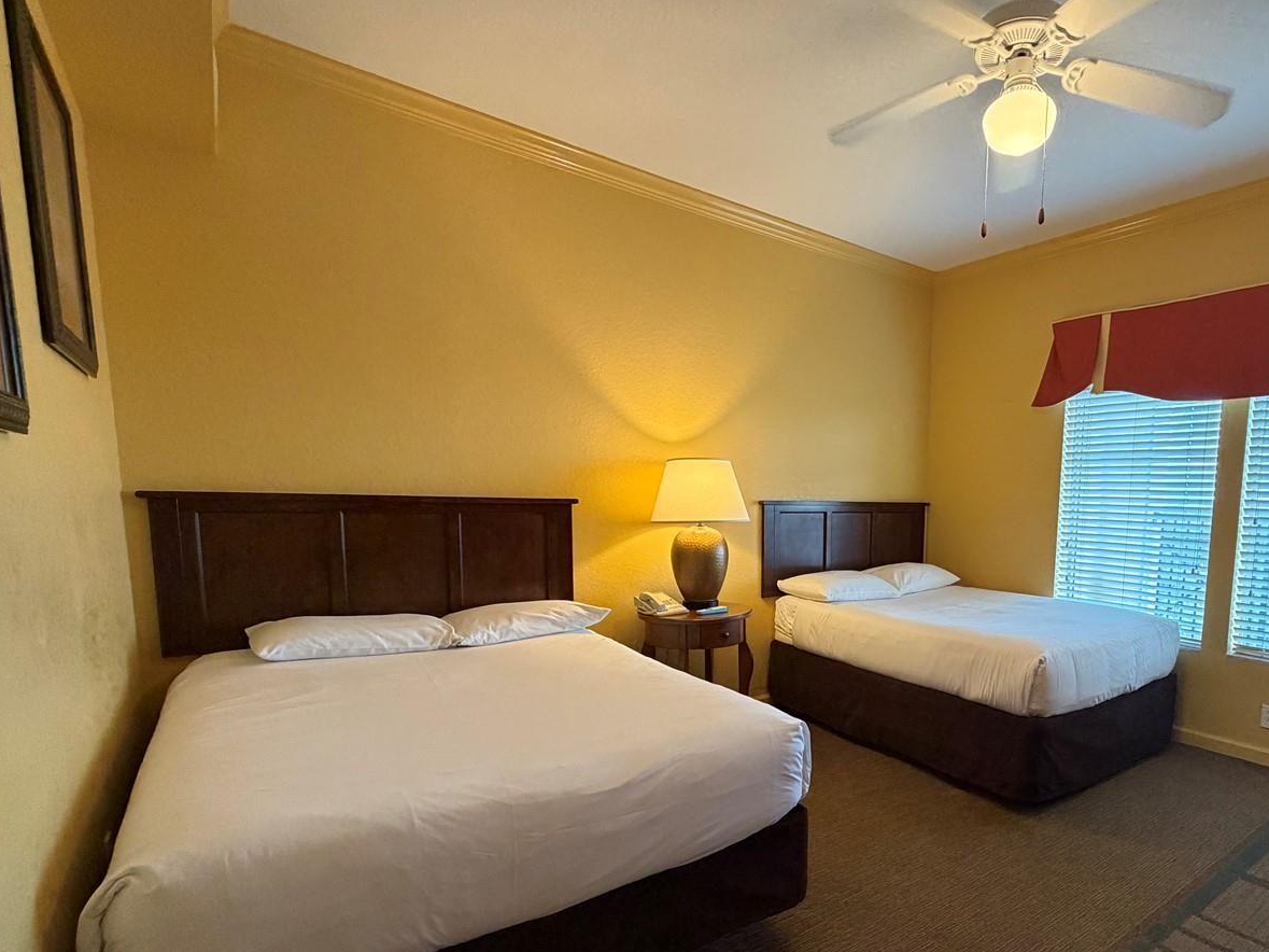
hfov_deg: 81.7
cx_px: 849
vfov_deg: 67.9
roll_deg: -1.6
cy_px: 579
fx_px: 696
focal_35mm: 19
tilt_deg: -6.5
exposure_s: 1/60
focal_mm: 2.22
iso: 400
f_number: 2.2
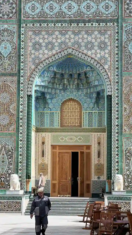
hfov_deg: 14.2
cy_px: 119
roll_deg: +0.2
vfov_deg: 25.0
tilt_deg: +7.0
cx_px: 76
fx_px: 529
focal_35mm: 85
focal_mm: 9
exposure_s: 1/602
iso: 32
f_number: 2.8
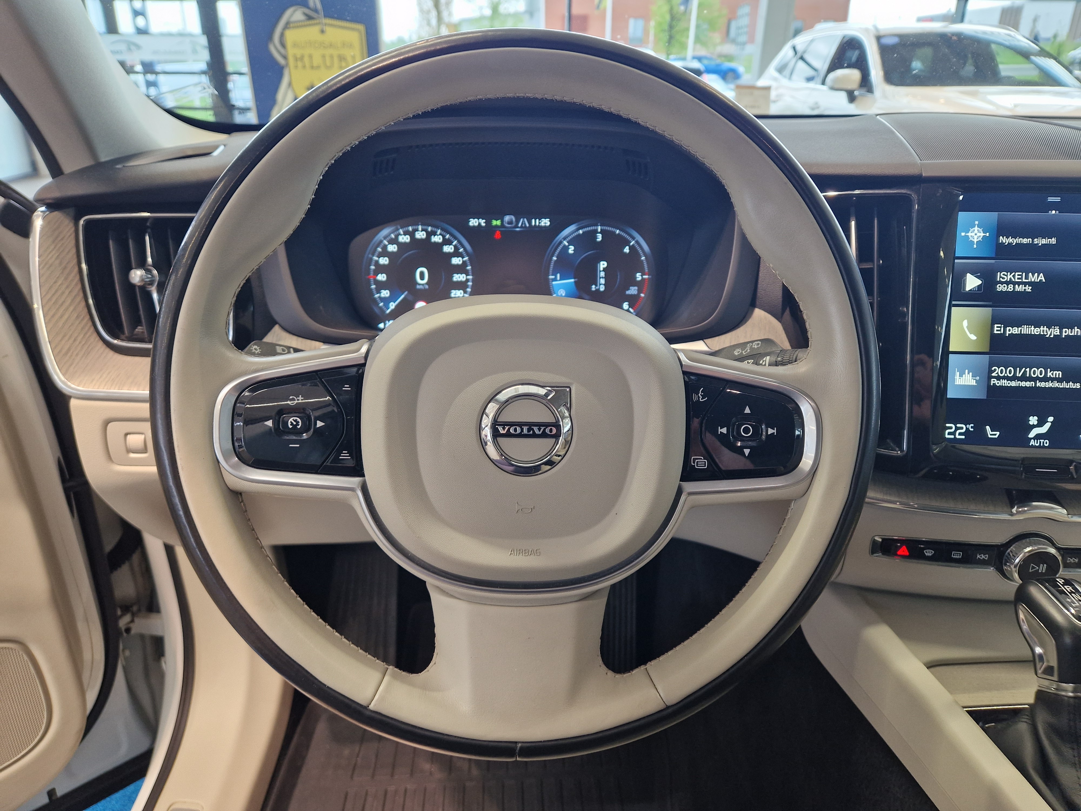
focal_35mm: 23
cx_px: 540
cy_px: 406
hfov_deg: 73.9
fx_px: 718
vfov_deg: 58.9
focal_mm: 5.4
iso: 125
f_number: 1.8
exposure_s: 1/100
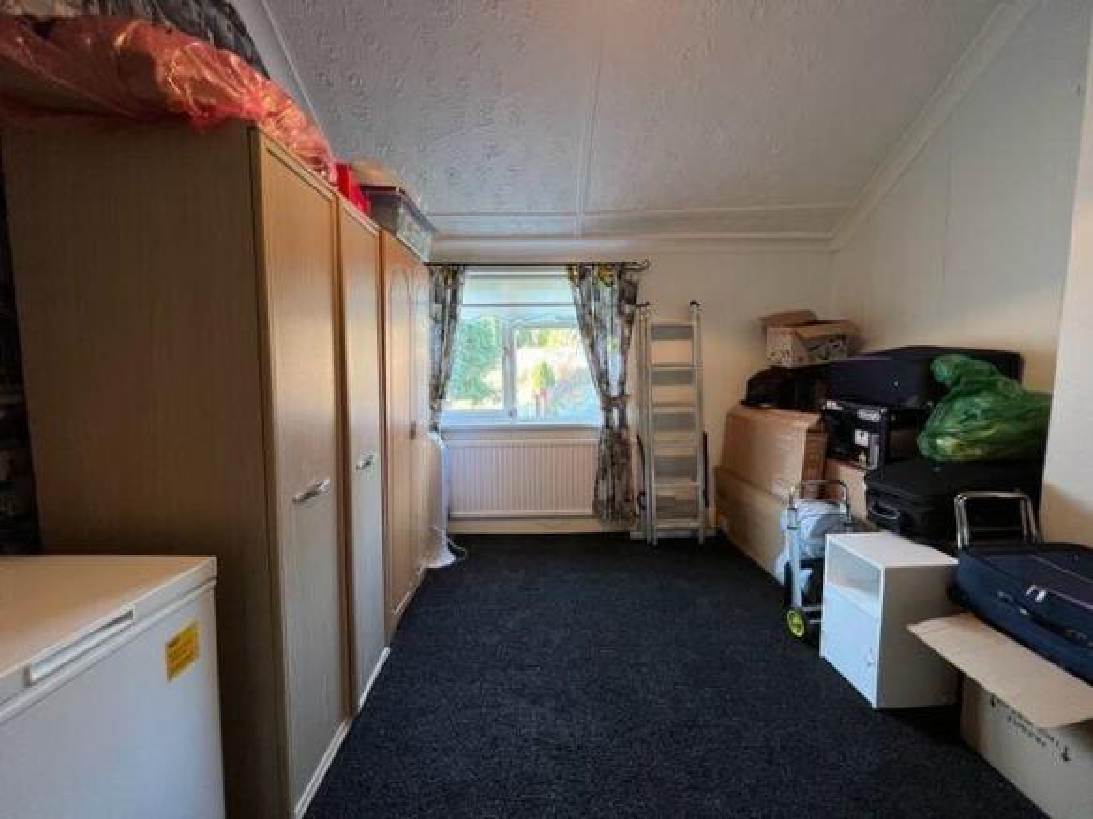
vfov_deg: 89.9
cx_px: 546
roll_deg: +1.0
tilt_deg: -6.9
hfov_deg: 106.2
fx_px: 410
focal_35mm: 13
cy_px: 410
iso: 125
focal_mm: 1.57
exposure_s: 1/50
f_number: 1.8
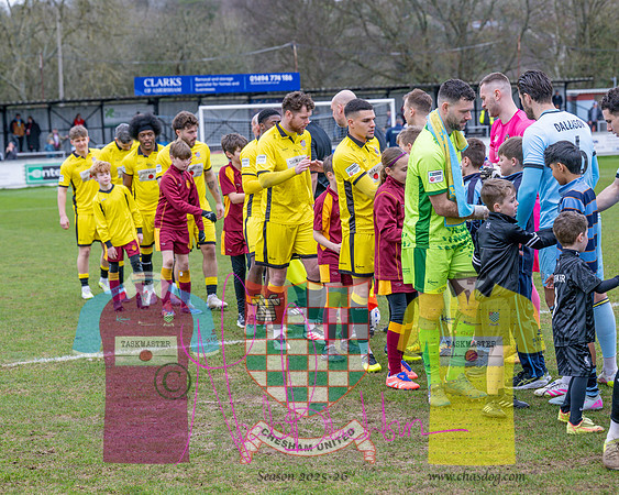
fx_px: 1836
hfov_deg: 19.1
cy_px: 248
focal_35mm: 100
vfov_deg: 15.4
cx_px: 300
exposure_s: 1/500
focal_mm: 89
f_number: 5
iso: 400
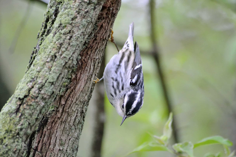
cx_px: 118
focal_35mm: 450
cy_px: 78
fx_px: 2950
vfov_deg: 3.1
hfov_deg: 4.6
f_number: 5.6
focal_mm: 300
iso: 3200
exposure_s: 1/400
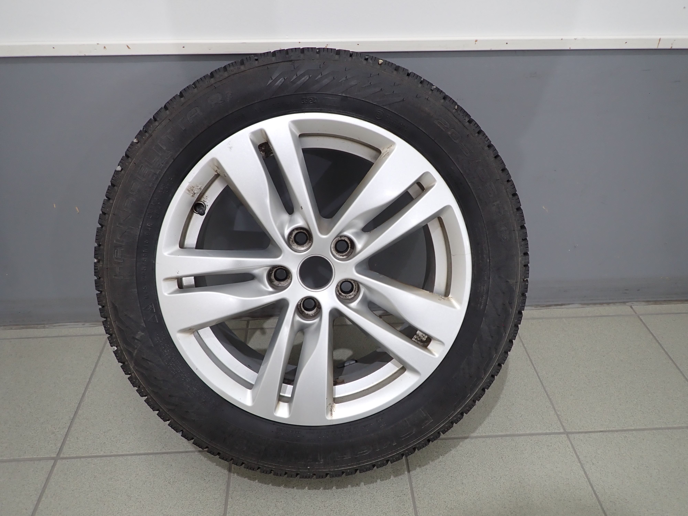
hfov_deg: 69.4
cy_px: 258
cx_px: 344
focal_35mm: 25
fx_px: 497
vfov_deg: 54.9
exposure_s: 1/60
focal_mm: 4.5
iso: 160
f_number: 2
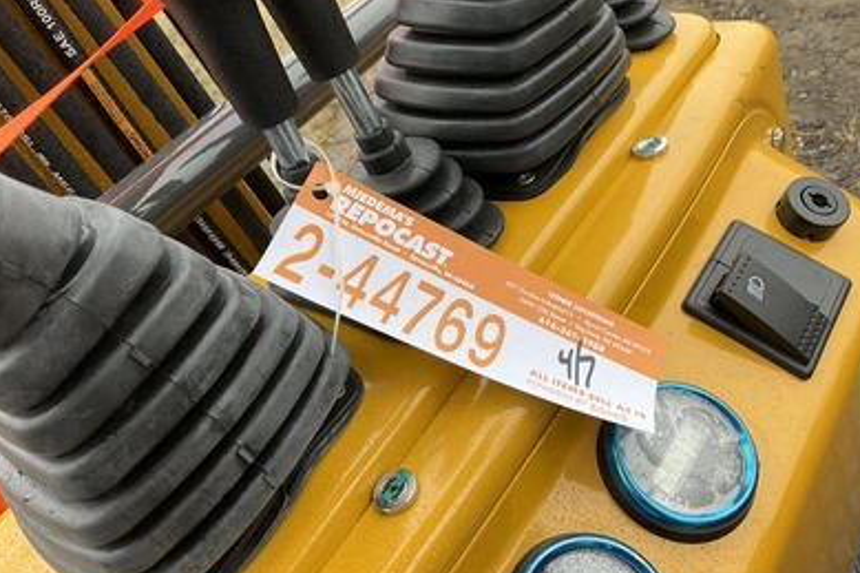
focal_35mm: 31
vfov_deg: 42.2
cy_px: 257
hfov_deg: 60.3
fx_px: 740
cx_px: 436
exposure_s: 1/277
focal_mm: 3
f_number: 1.8
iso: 25
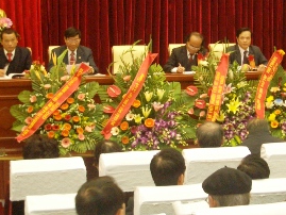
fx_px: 703
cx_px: 170
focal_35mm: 85
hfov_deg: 23.0
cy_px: 61
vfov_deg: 17.3
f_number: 3.1
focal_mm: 8.2
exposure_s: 1/13
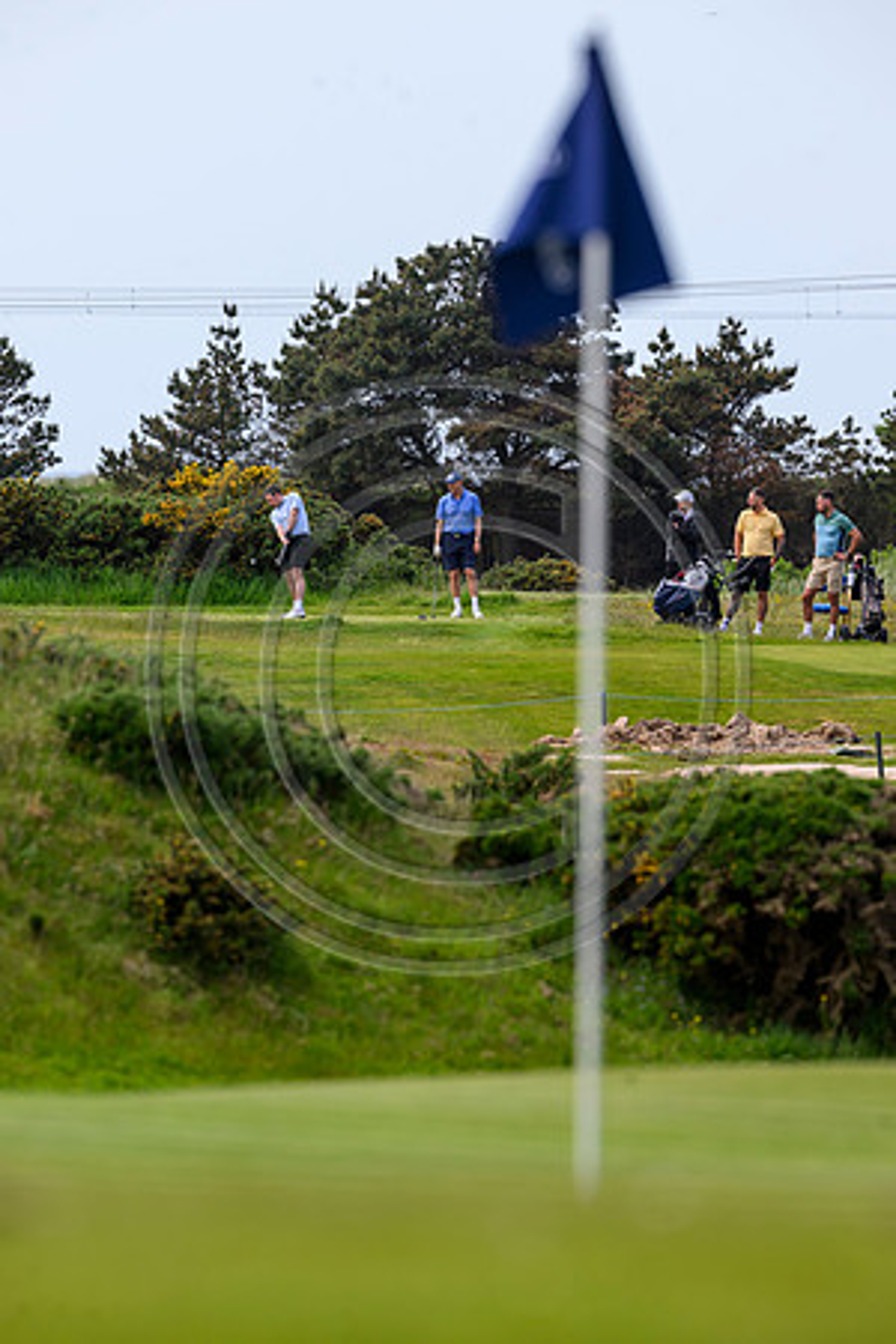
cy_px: 672
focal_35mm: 400
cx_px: 448
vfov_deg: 5.2
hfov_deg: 3.4
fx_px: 14932
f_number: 7.1
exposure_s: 1/1250
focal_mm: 400
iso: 800
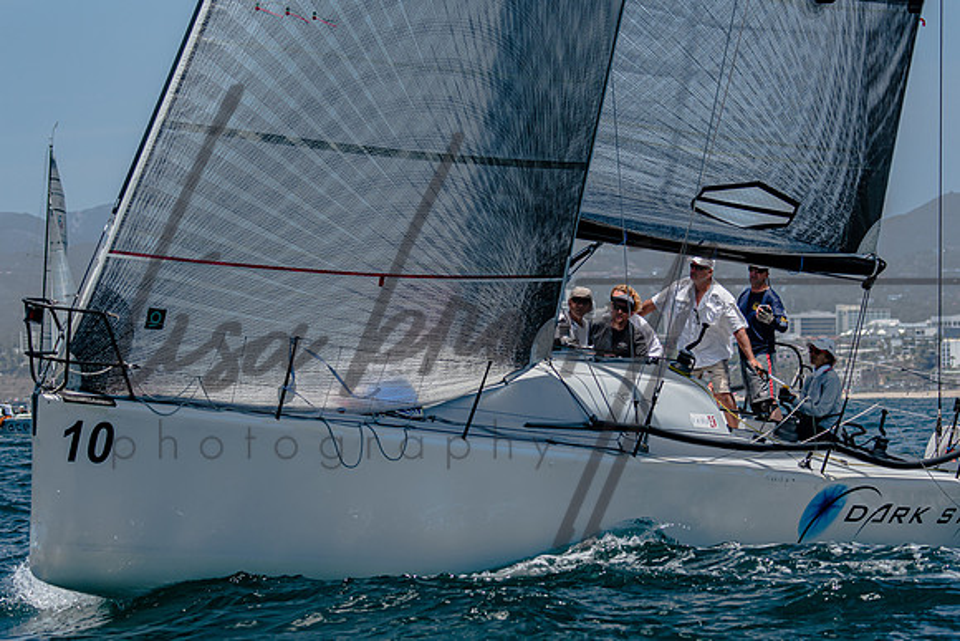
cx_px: 498
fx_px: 5555
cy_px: 321
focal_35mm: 208
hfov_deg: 9.9
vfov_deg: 6.6
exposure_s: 1/1600
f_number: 5
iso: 200
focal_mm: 130
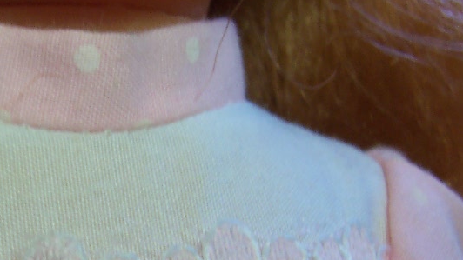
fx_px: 1117
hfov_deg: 23.0
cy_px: 278
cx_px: 76
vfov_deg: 13.1
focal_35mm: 91
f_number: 2.8
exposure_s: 1/45
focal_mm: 5.6
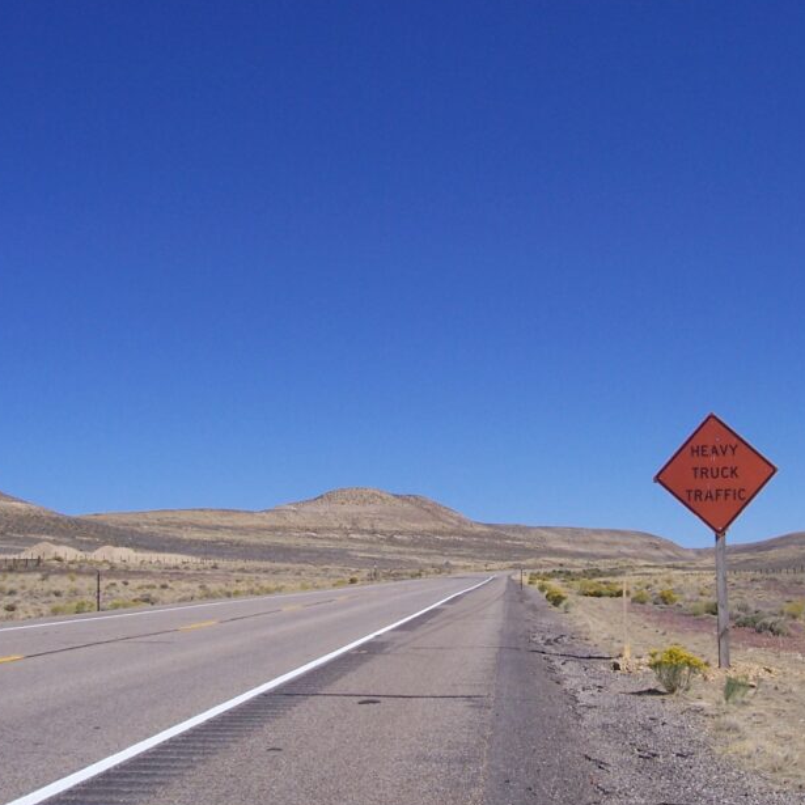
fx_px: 1316
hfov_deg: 33.8
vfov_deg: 34.0
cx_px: 526
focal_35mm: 50
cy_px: 381
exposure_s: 1/1000
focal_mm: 5.6
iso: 80
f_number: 5.6
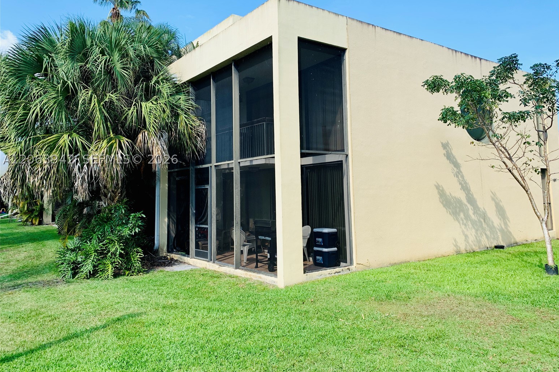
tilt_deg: +3.2
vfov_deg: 46.3
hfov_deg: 65.5
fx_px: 435
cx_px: 289
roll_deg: +2.3
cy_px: 159
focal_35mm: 28
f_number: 1.8
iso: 25
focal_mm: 4.25
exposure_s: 1/1076
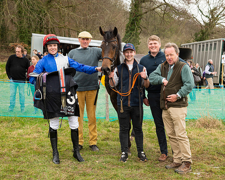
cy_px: 90
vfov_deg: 25.5
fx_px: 397
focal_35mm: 60
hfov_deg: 31.6
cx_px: 120
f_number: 5
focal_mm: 52
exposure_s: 1/250
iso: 400
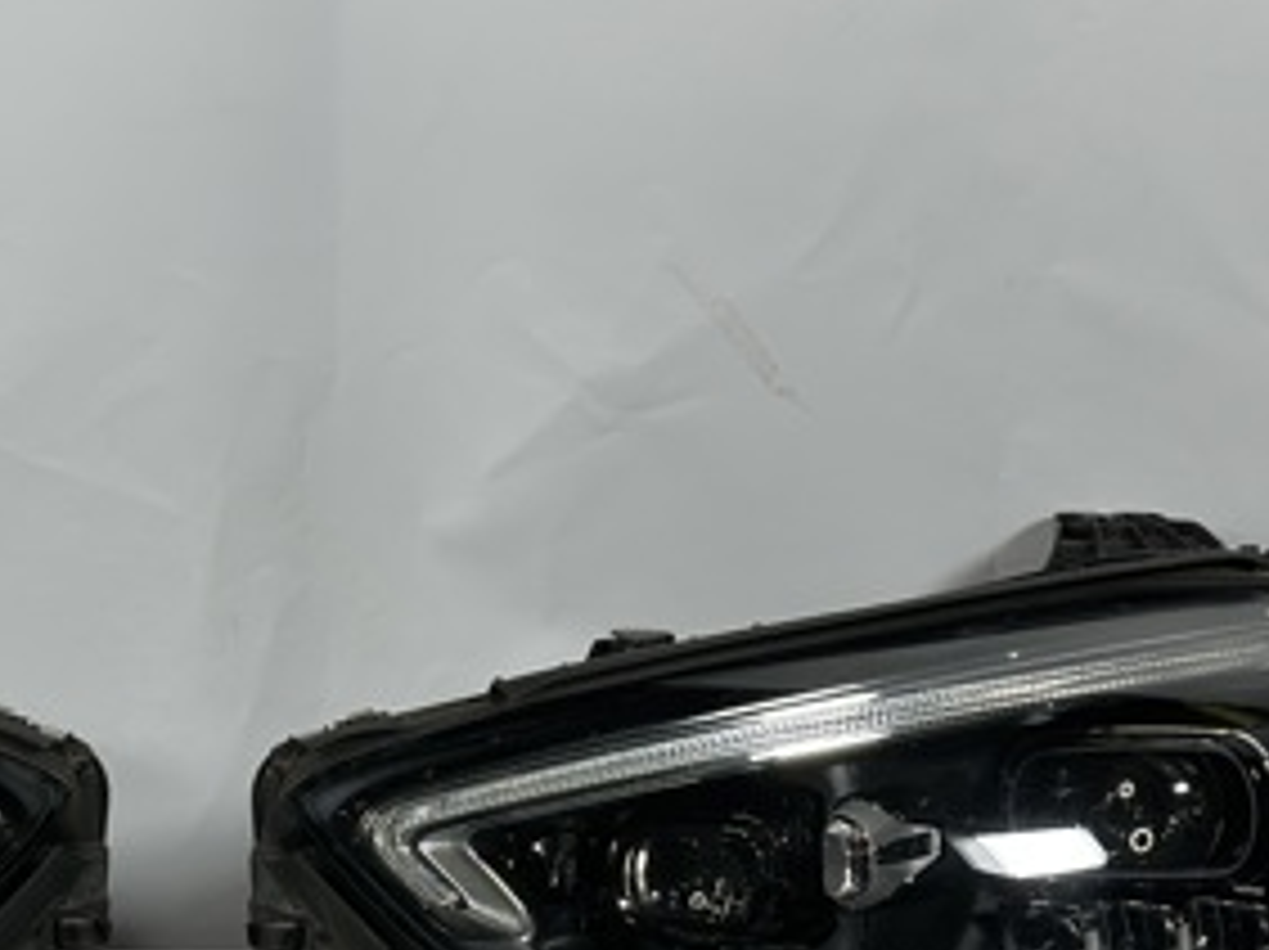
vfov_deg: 13.5
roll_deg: +0.5
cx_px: 207
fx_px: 3992
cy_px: 687
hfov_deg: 17.9
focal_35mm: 109
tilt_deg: -19.8
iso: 64
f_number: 1.78
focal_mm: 6.86
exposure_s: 1/100
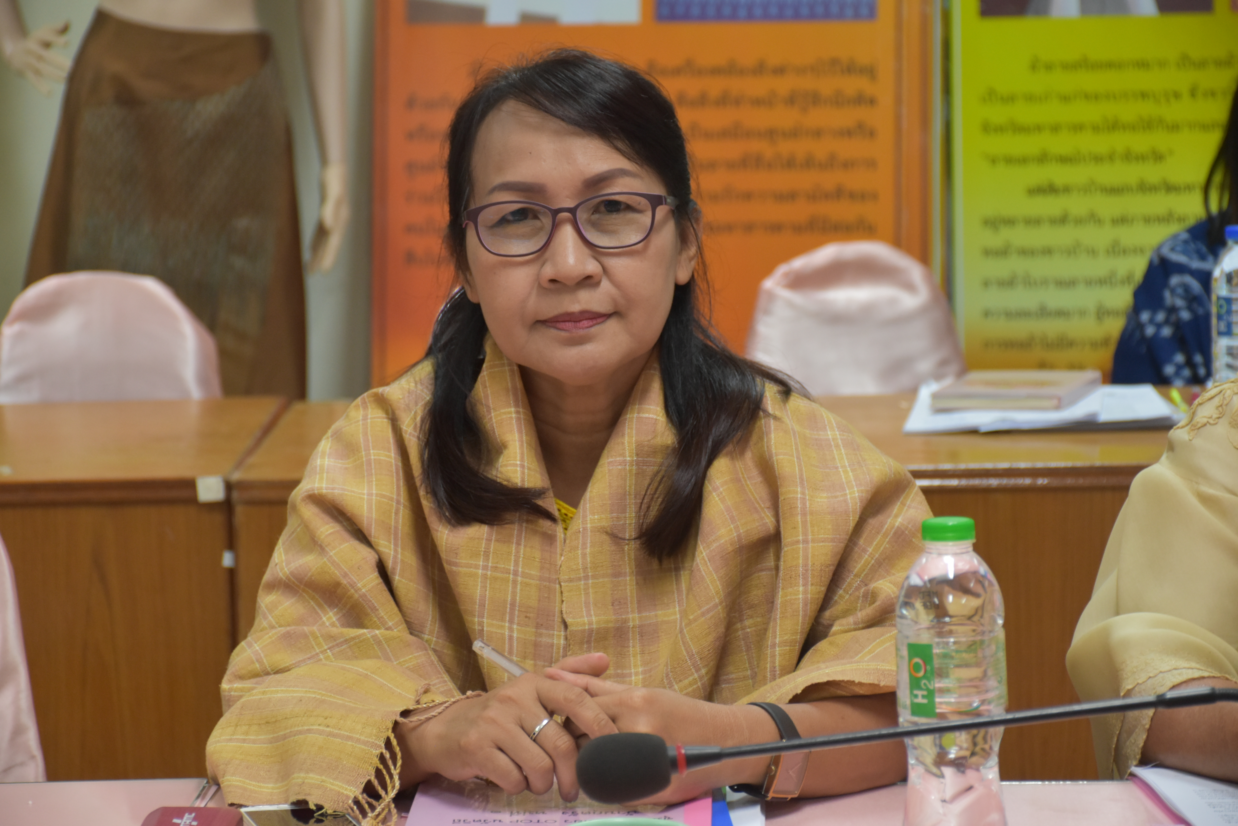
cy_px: 413
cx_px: 619
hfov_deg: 18.2
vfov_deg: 12.2
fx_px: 3868
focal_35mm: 112
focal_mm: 75
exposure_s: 1/60
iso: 1250
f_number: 5
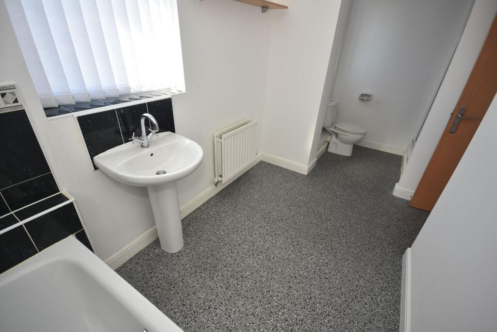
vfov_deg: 72.1
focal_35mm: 16
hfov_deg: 94.9
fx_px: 228
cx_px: 248
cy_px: 166
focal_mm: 11
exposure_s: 1/60
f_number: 4.2
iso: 200
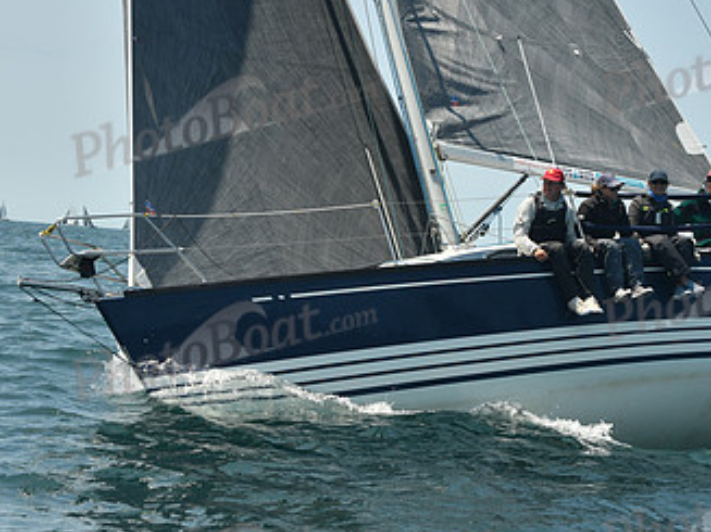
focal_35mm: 128
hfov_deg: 15.4
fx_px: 2628
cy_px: 203
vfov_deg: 11.6
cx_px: 491
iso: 320
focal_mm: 75
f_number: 7.1
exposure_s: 1/640
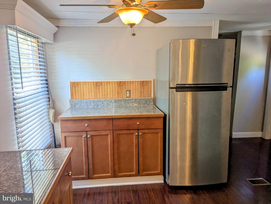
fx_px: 188
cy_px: 102
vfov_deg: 56.9
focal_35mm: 24
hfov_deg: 71.5
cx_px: 136
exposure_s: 1/120
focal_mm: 6.81
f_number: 1.85
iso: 79
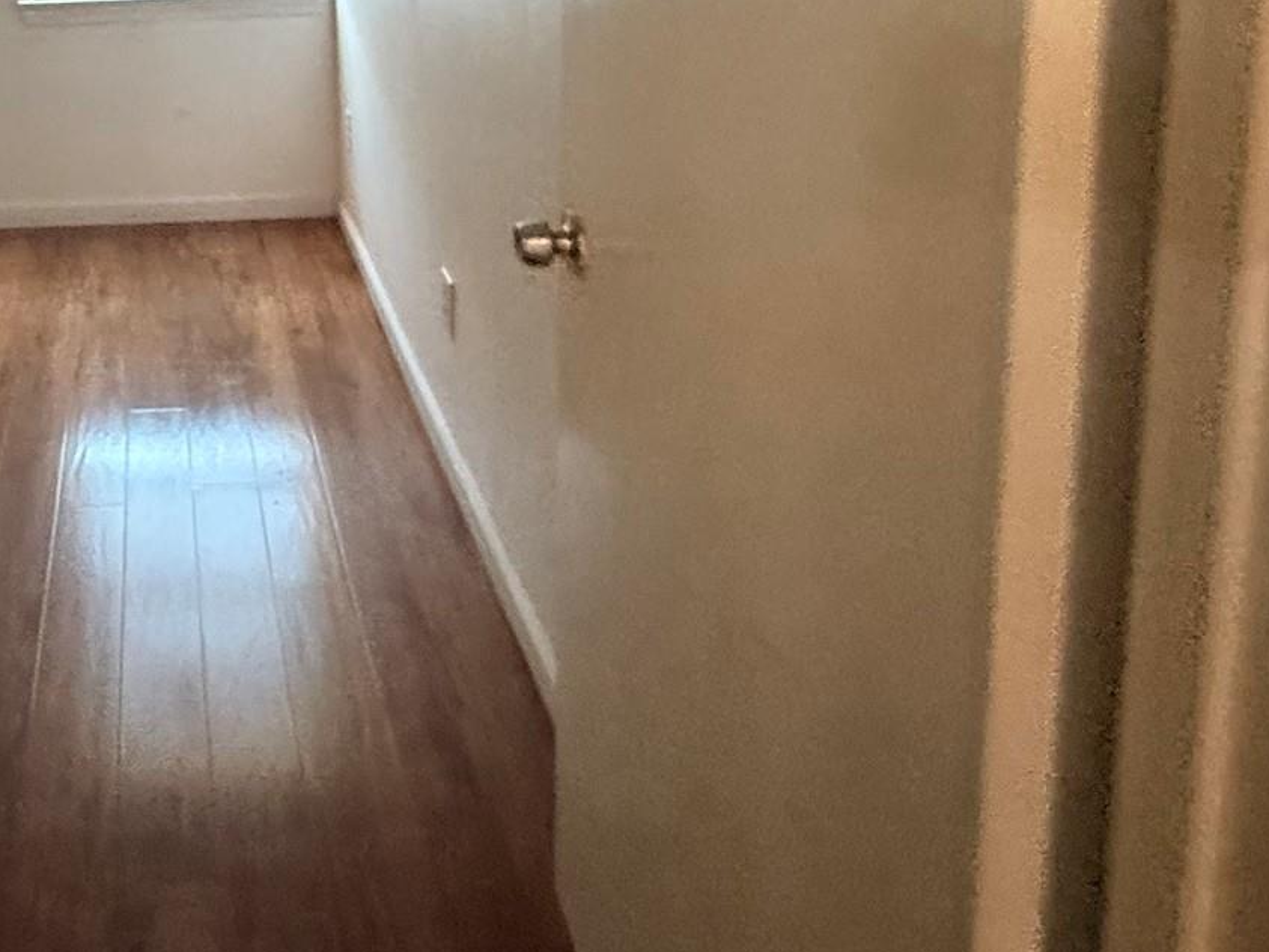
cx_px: 119
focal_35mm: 34
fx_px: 1246
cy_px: -51
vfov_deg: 36.5
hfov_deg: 48.2
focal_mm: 2.22
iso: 800
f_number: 2.2
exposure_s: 1/60
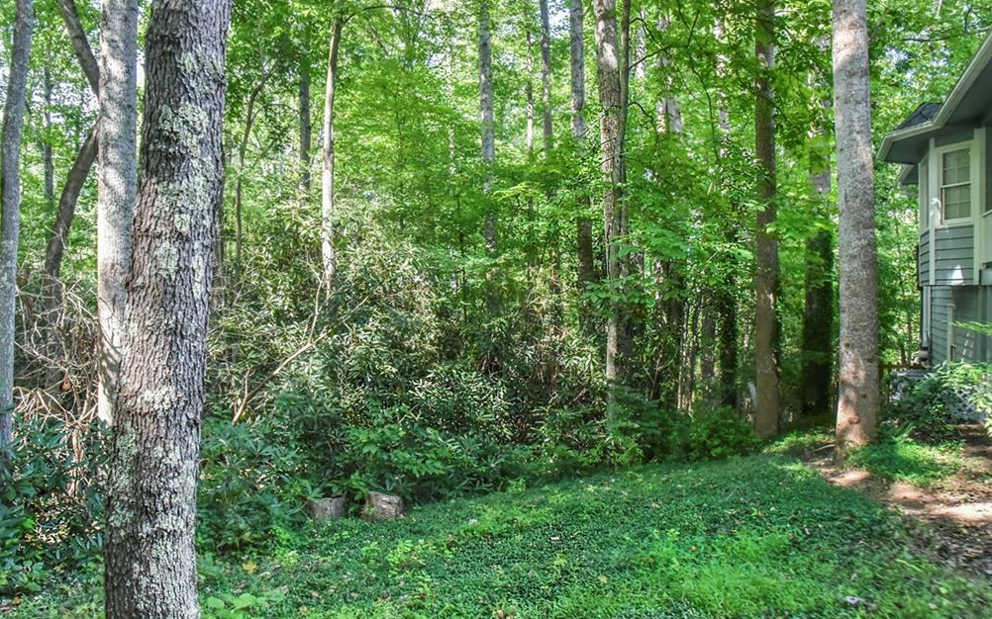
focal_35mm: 25
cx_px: 498
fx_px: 676
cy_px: 311
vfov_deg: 49.3
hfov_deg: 72.6
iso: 4000
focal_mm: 24
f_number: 10
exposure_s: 1/100
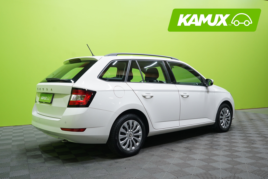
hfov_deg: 58.7
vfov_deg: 41.1
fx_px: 238
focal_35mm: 32
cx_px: 134
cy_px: 90
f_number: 5
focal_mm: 32
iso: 640
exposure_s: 1/20
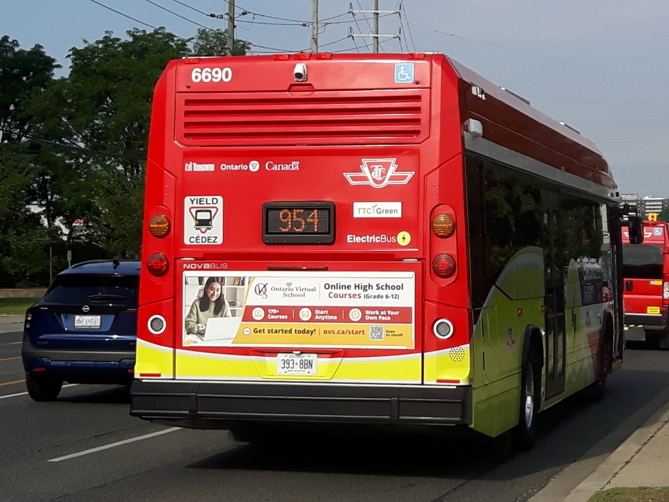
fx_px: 599
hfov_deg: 58.4
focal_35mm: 31
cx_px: 334
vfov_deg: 45.4
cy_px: 251
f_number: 1.9
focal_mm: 3.7
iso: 40
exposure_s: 1/1767
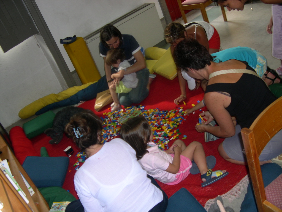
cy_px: 106
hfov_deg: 49.0
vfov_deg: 37.7
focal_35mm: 38
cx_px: 141
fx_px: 310
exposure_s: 1/60
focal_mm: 8
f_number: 2.8
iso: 100
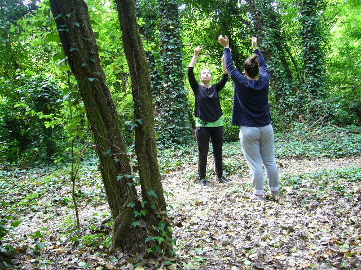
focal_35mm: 35
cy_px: 135
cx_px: 180
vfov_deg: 40.7
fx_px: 365
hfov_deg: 52.6
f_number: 2.8
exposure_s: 1/15
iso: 100
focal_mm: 5.8
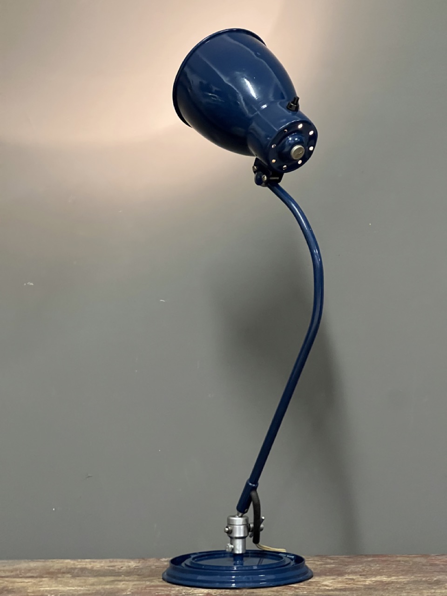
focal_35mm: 77
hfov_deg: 19.1
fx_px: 1326
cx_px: 224
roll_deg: +1.9
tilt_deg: +4.4
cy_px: 298
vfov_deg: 25.3
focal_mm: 9
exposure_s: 1/34
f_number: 2.8
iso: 1000
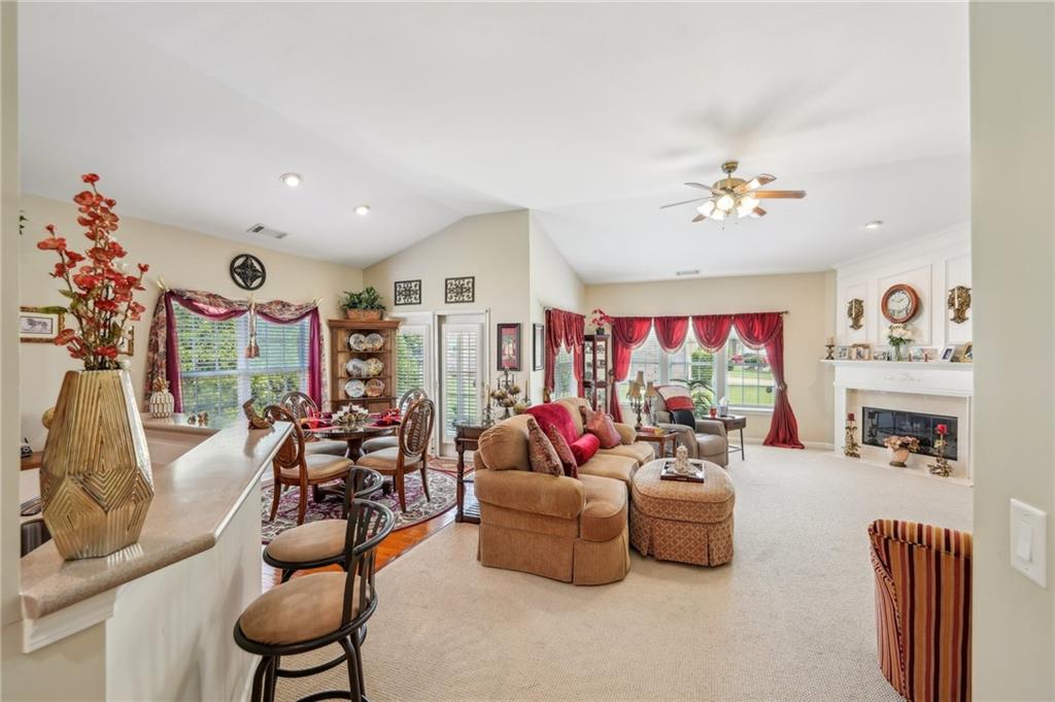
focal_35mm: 14
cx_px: 528
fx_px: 410
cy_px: 351
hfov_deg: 104.3
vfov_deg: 81.1
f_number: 8
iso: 320
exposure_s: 1/6
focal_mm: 14
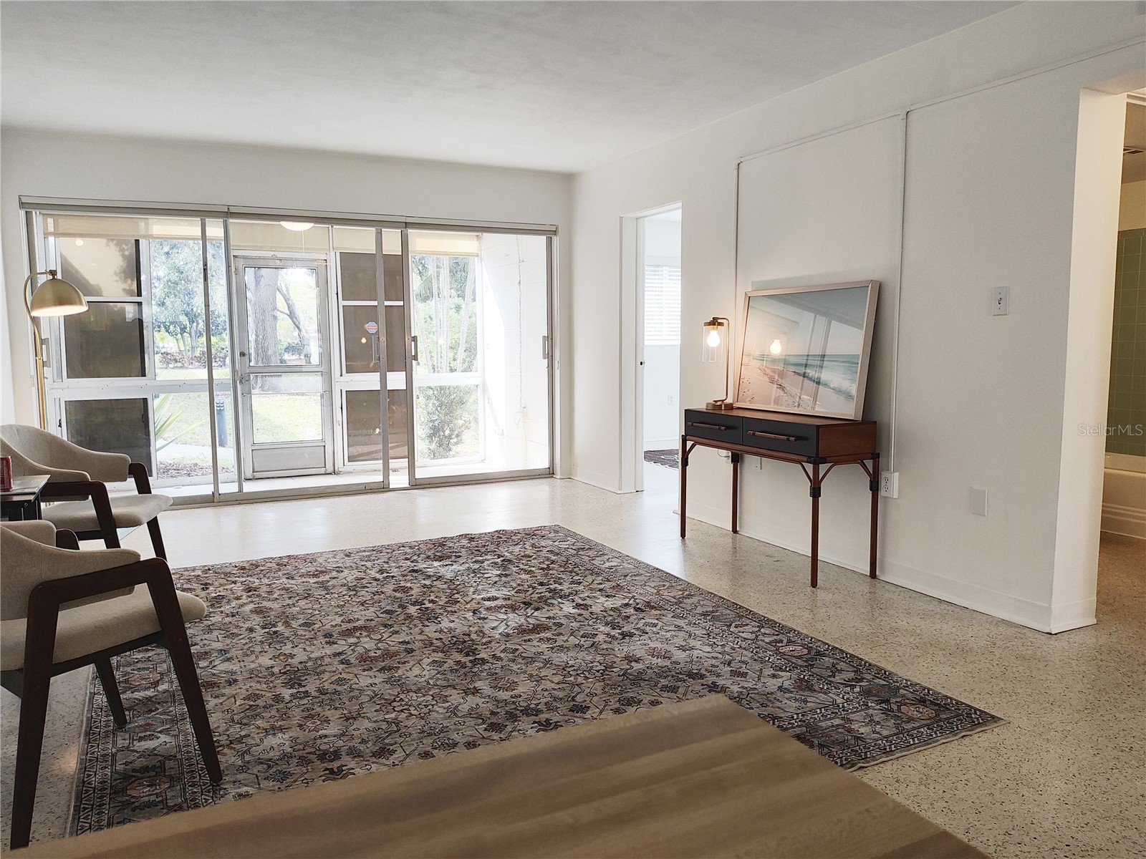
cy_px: 430
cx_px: 573
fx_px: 828
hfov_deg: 69.4
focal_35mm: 25
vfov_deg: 54.9
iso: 100
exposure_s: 1/121
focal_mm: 4.15
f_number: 1.5
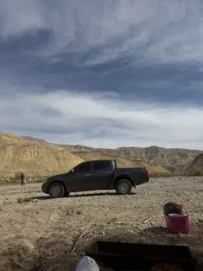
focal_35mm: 24
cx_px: 102
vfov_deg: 71.6
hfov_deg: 56.8
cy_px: 136
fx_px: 188
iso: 80
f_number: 1.78
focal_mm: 6.76
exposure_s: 1/12346
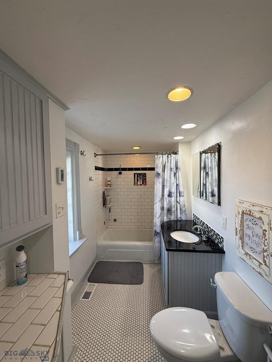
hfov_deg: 85.7
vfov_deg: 102.1
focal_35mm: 14
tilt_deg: +0.1
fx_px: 147
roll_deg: +0.0
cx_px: 136
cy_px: 181
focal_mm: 2.22
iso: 125
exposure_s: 1/120
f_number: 2.2
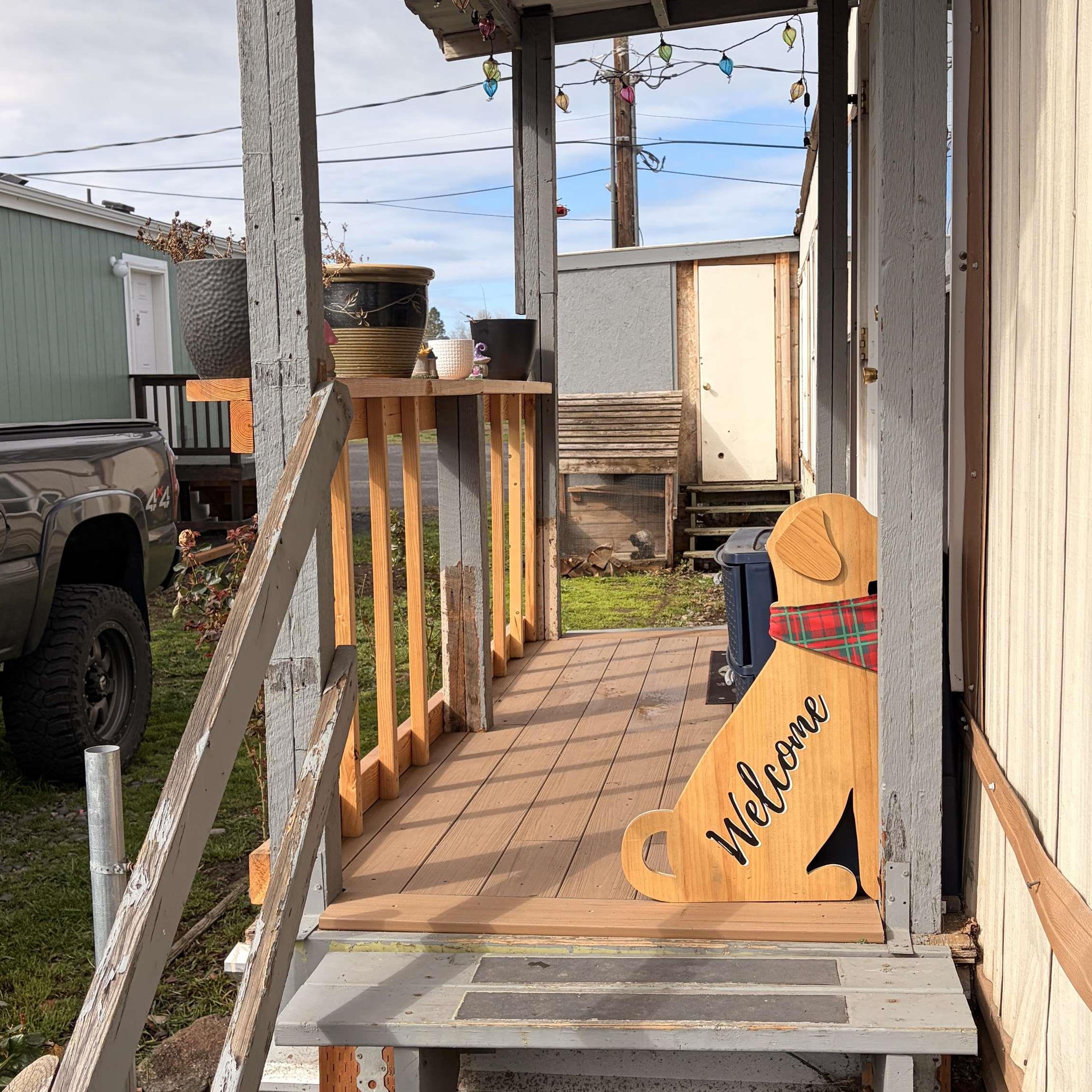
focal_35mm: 31
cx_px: 616
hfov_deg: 52.4
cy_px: 541
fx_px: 1106
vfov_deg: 52.5
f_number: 1.6
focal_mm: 5.96
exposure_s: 1/3279
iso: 50
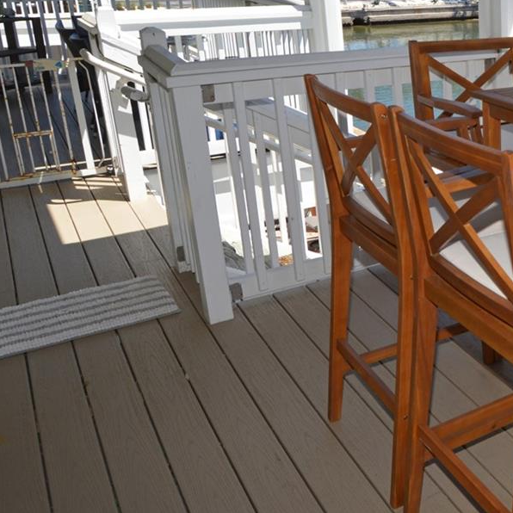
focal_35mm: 41
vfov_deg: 40.3
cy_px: 160
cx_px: 618
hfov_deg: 33.3
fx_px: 687
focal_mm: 12
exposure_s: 1/200
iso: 100
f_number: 7.1
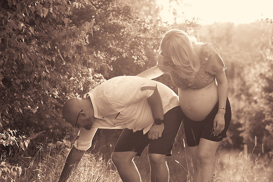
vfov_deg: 16.1
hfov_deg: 23.9
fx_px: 644
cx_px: 136
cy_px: 91
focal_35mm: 85
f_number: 4.5
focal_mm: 85
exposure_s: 1/500
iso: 400
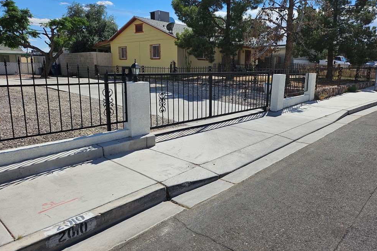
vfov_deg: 49.5
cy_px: 124
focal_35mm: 26
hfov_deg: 69.4
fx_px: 272
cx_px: 193
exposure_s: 1/6084
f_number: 1.8
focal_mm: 5
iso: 50
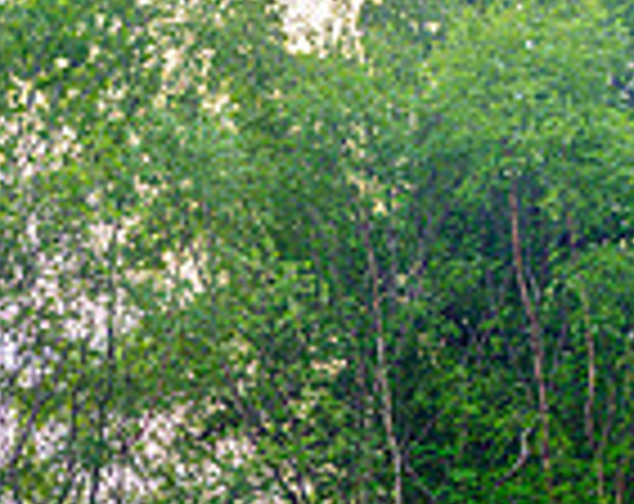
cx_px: -81
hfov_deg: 19.7
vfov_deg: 15.5
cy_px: 691
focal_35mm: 93
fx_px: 1740
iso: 140
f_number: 4
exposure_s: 1/25
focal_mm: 24
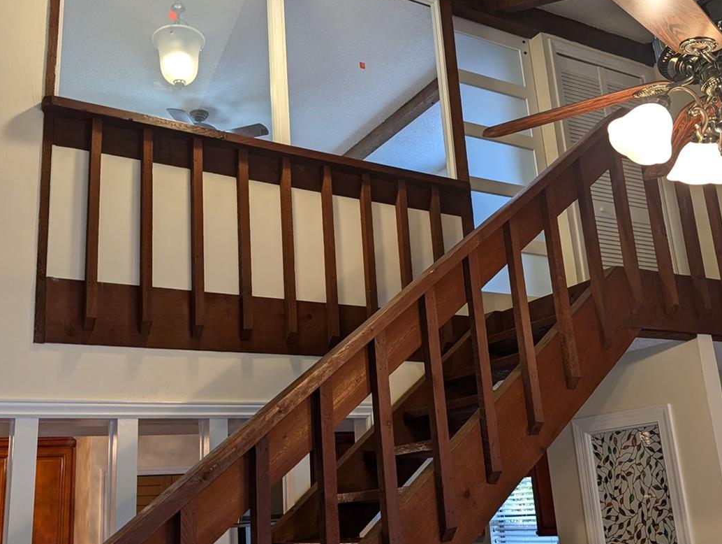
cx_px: 364
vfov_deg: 38.7
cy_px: 292
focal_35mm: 37
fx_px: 773
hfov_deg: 50.1
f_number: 1.68
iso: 41
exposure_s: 1/24
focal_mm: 6.9
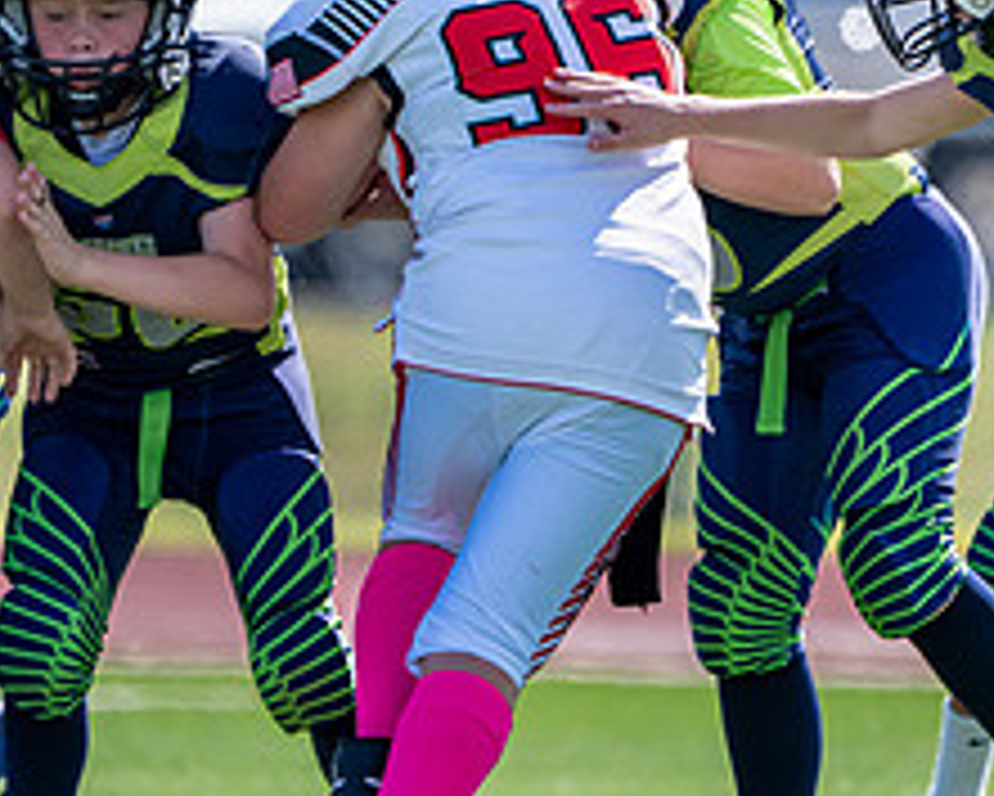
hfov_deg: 1.8
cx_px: 639
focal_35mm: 1085
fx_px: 31933
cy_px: 221
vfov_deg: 1.4
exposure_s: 1/2500
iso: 640
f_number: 5.6
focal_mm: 400
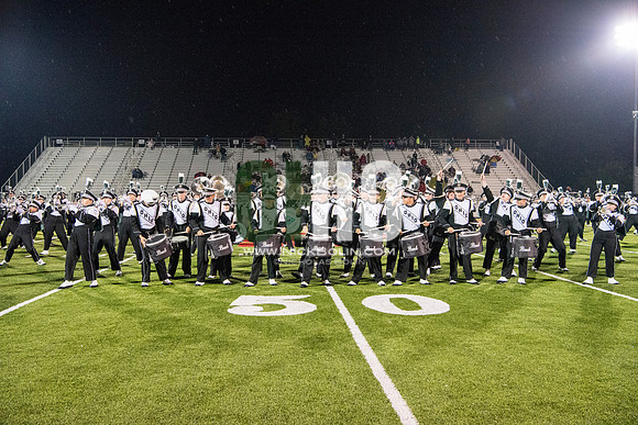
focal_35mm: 40
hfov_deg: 48.4
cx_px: 319
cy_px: 212
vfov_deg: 33.4
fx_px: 709
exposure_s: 1/320
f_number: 5.6
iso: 5000
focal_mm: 40
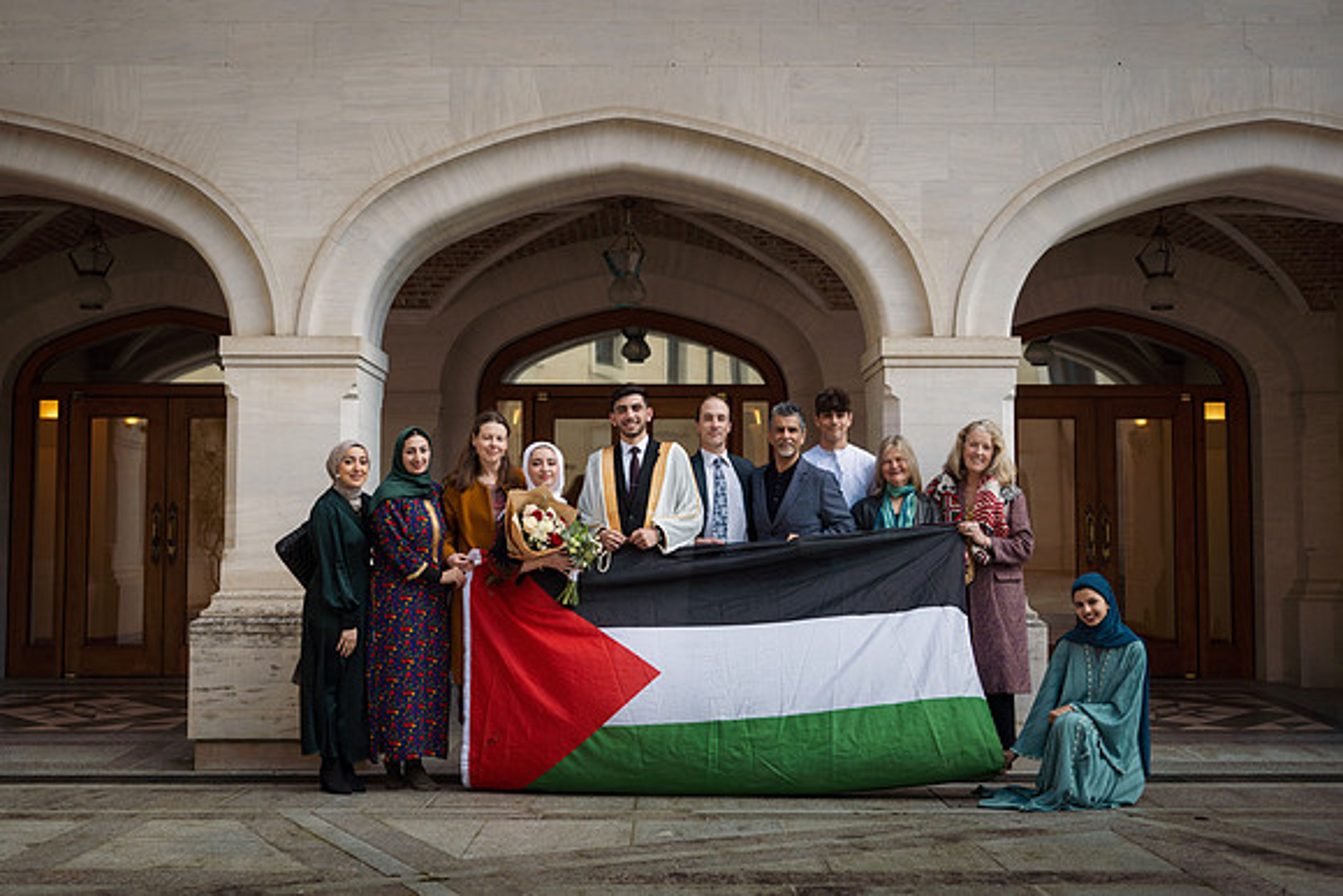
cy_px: 429
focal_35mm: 42
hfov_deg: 46.2
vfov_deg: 31.8
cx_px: 673
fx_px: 1574
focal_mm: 40
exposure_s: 1/640
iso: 200
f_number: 3.5
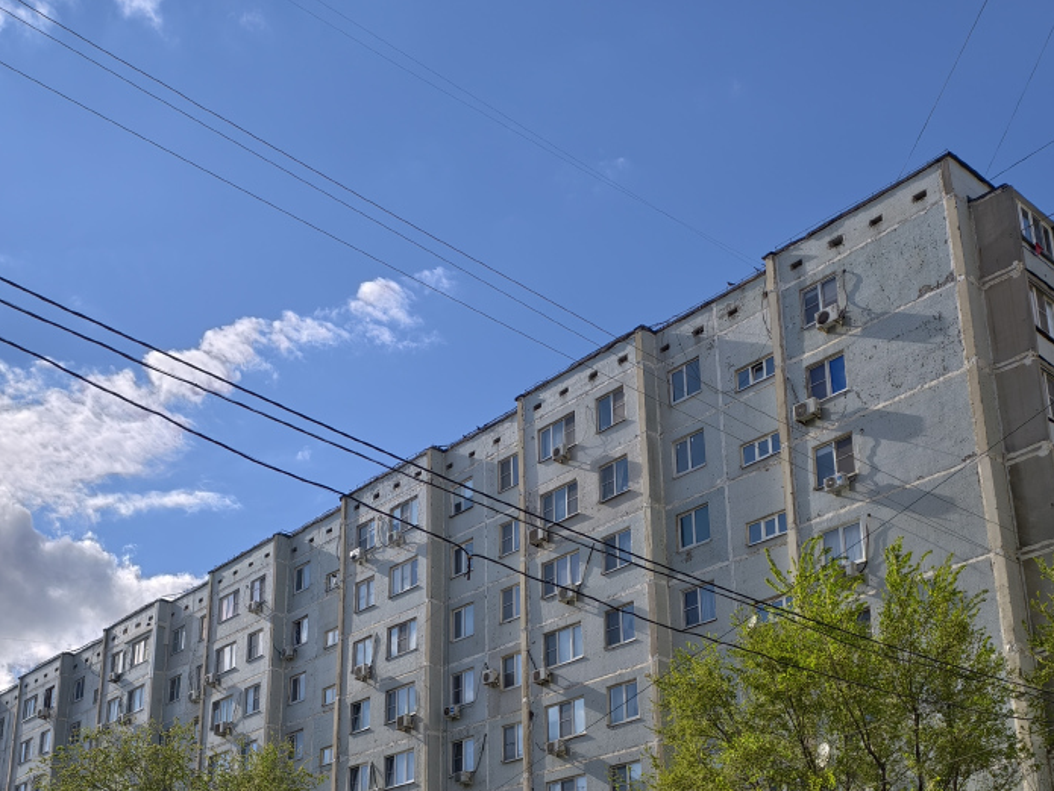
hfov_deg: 43.8
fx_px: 1310
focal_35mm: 43
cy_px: 652
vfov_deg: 32.5
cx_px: 469
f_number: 1.57
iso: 72
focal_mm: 6.54
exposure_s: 1/4329
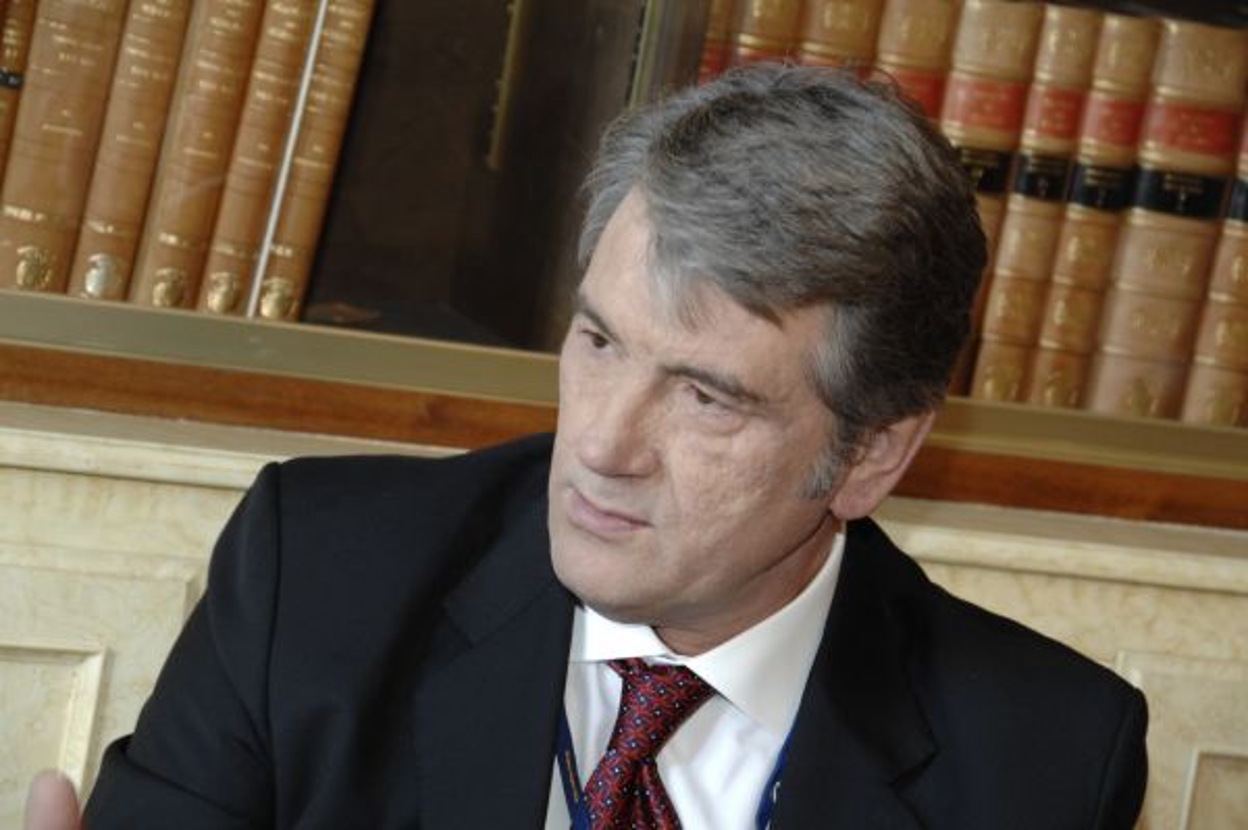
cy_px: 415
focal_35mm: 158
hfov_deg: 13.1
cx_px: 624
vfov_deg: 8.7
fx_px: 5455
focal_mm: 105
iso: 640
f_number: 7.1
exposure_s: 1/30
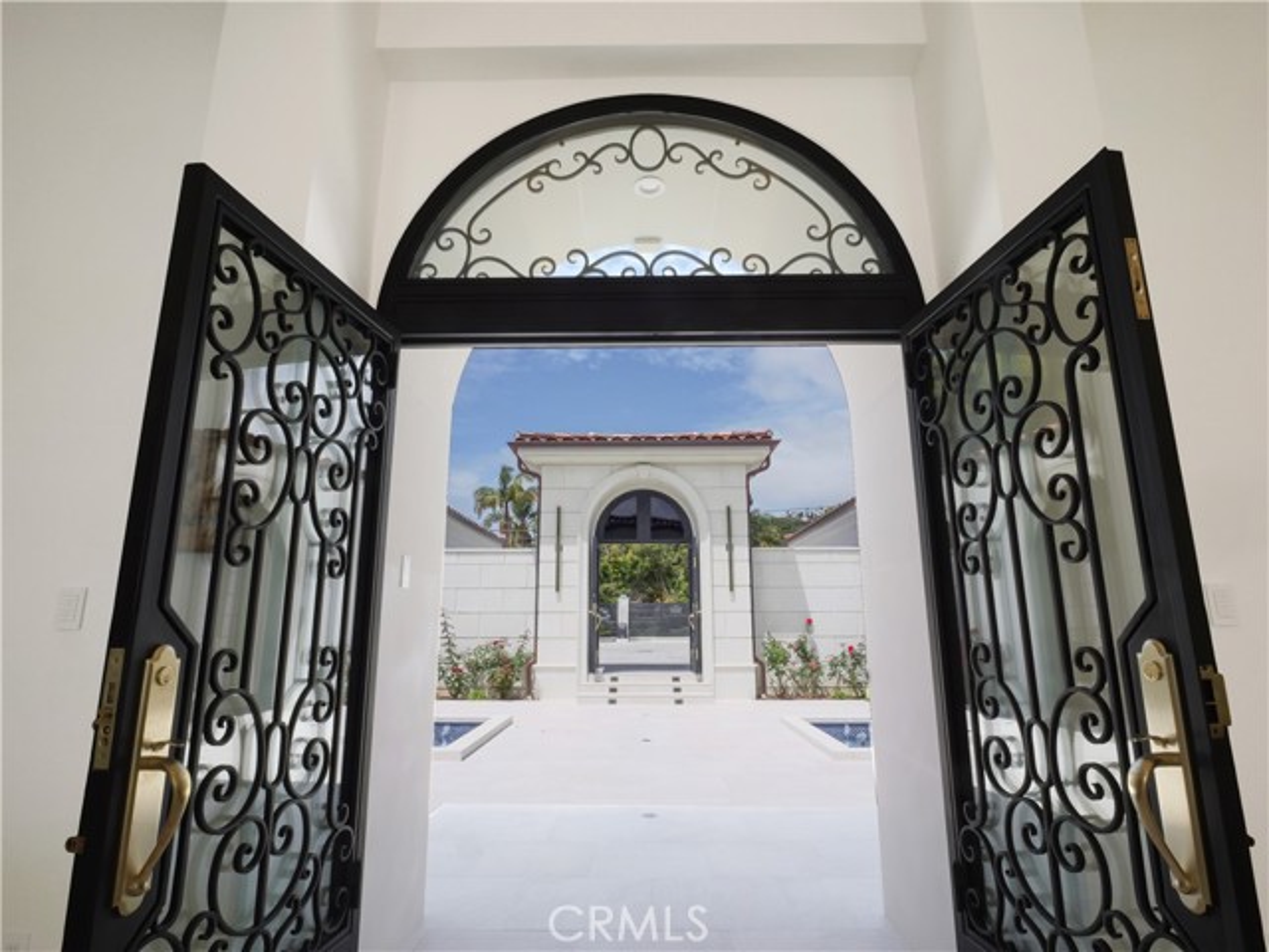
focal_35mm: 18
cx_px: 634
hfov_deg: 87.8
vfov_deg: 71.6
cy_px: 476
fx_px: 660
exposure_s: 1/20
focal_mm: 9
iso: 100
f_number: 16
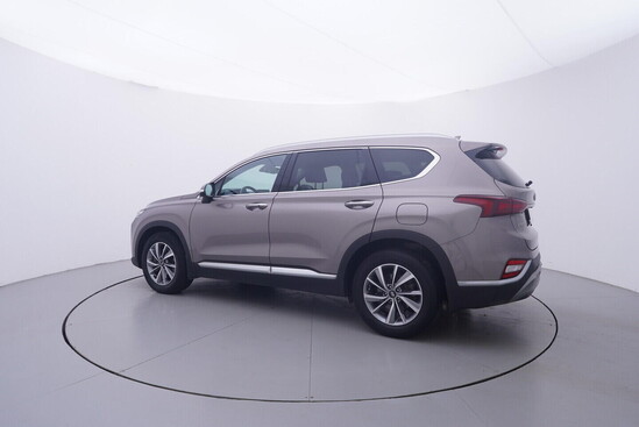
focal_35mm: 22
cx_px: 320
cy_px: 214
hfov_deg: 77.3
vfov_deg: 56.2
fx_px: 400
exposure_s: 1/80
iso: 200
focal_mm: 15
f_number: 5
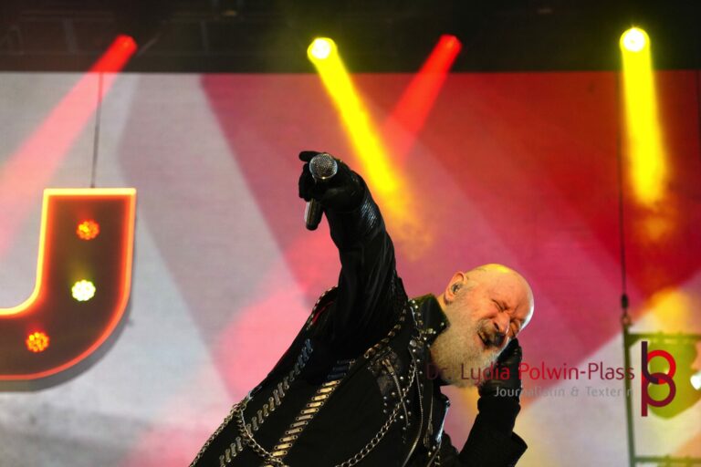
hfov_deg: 15.5
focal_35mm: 132
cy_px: 234
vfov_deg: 10.4
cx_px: 350
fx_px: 2570
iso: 2000
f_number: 5
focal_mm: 88
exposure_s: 1/160
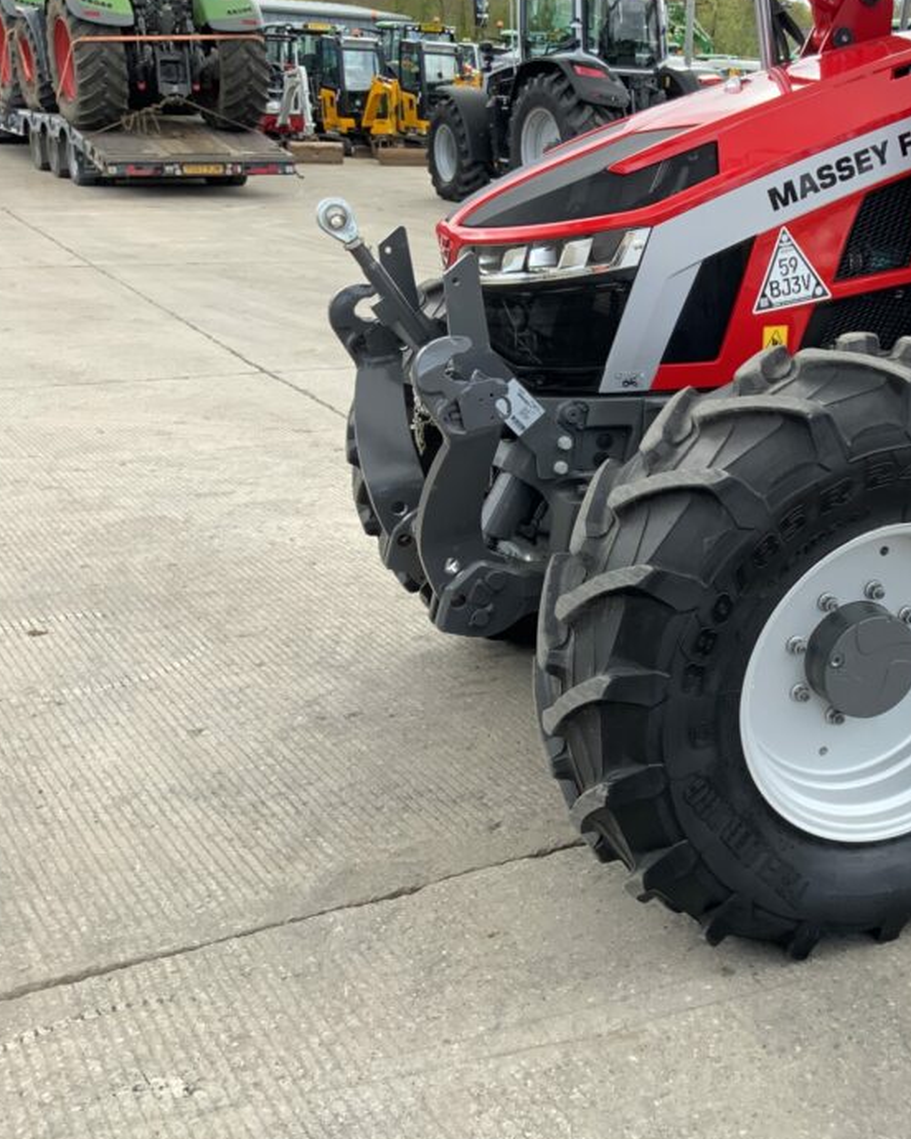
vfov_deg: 43.8
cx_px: 820
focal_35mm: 42
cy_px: 583
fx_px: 1416
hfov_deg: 33.8
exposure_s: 1/190
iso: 16
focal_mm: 3
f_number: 1.8
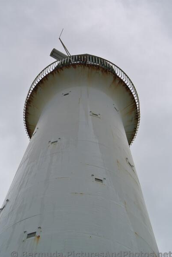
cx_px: 81
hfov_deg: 15.7
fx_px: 623
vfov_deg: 23.4
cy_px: 122
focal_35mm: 87
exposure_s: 1/320
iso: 100
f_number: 5.6
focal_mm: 30
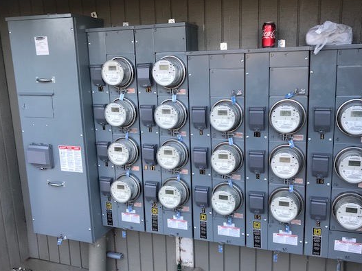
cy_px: 149
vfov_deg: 41.7
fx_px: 355
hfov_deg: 53.9
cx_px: 200
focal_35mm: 34
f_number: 1.8
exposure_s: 1/120
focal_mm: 3.99
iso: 32
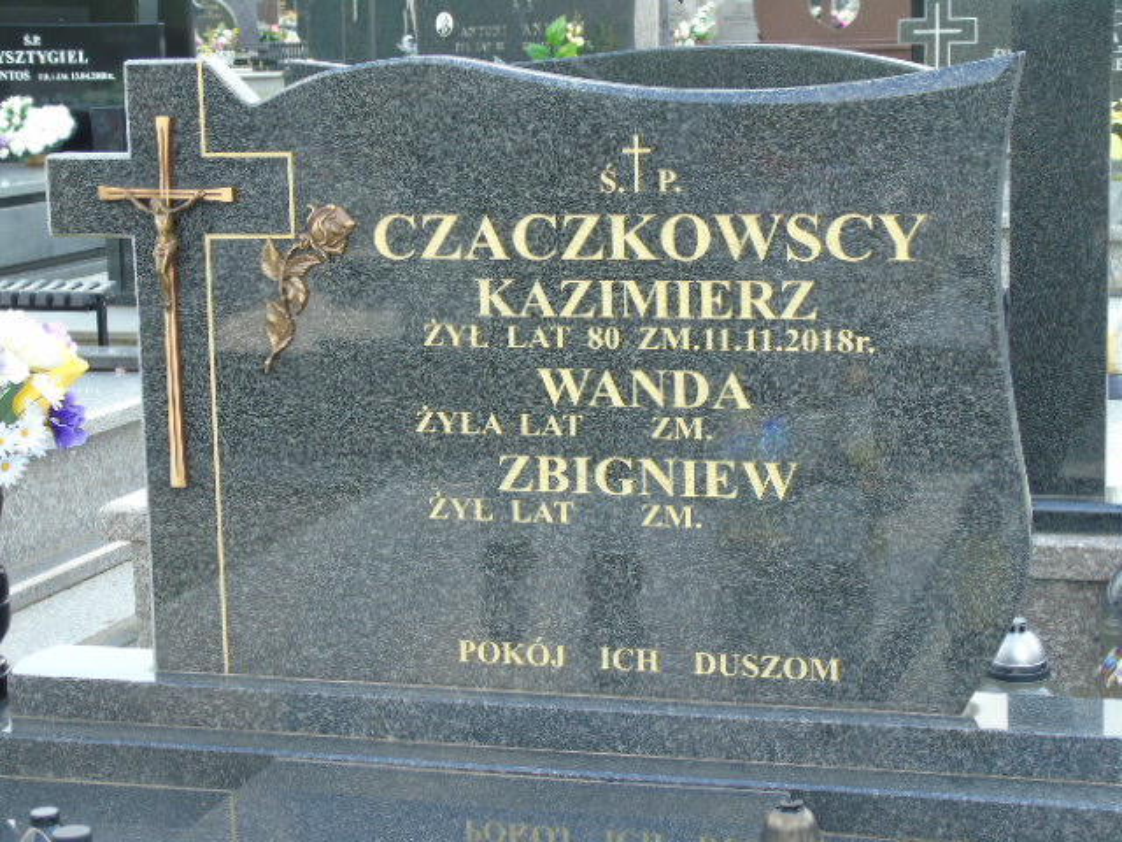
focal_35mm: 71
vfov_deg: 20.7
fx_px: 2301
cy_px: 421
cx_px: 561
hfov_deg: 27.4
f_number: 4.7
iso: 80
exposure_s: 1/60
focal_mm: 13
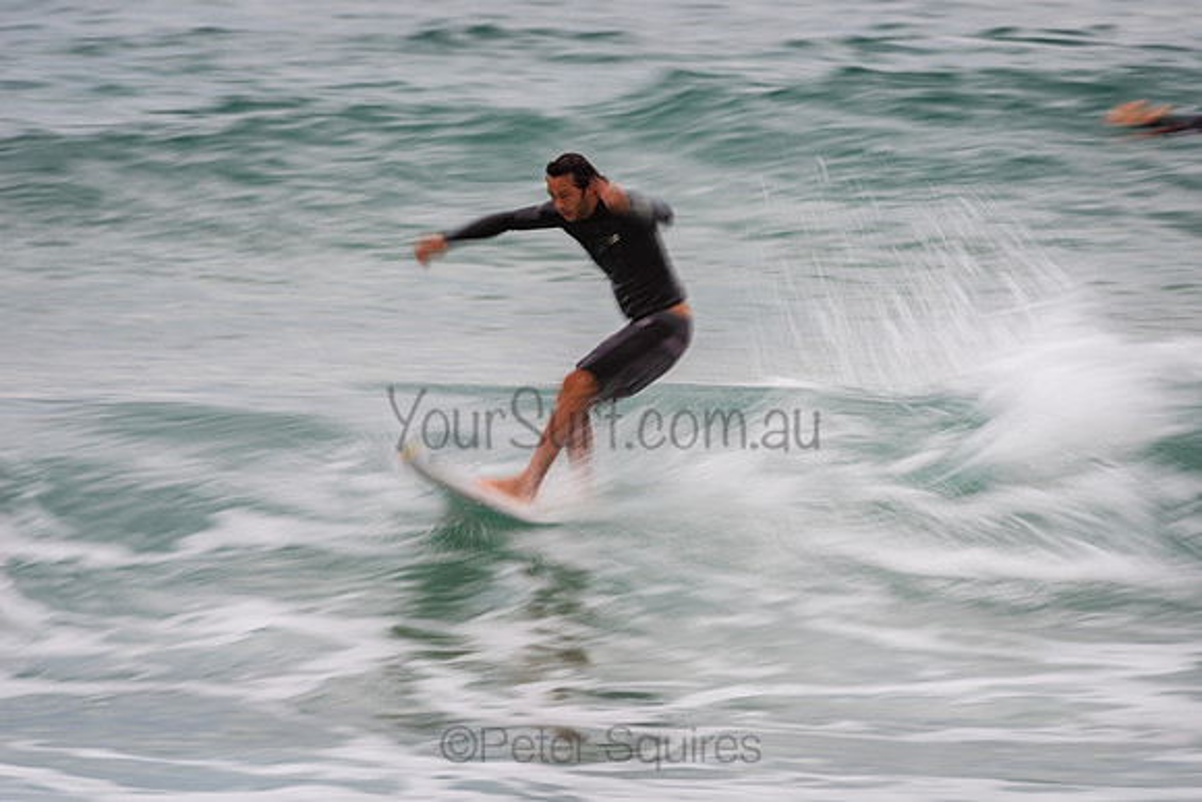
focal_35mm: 500
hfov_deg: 4.1
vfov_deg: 2.8
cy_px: 401
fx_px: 16698
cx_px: 601
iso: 64
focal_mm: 500
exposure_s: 1/20
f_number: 10
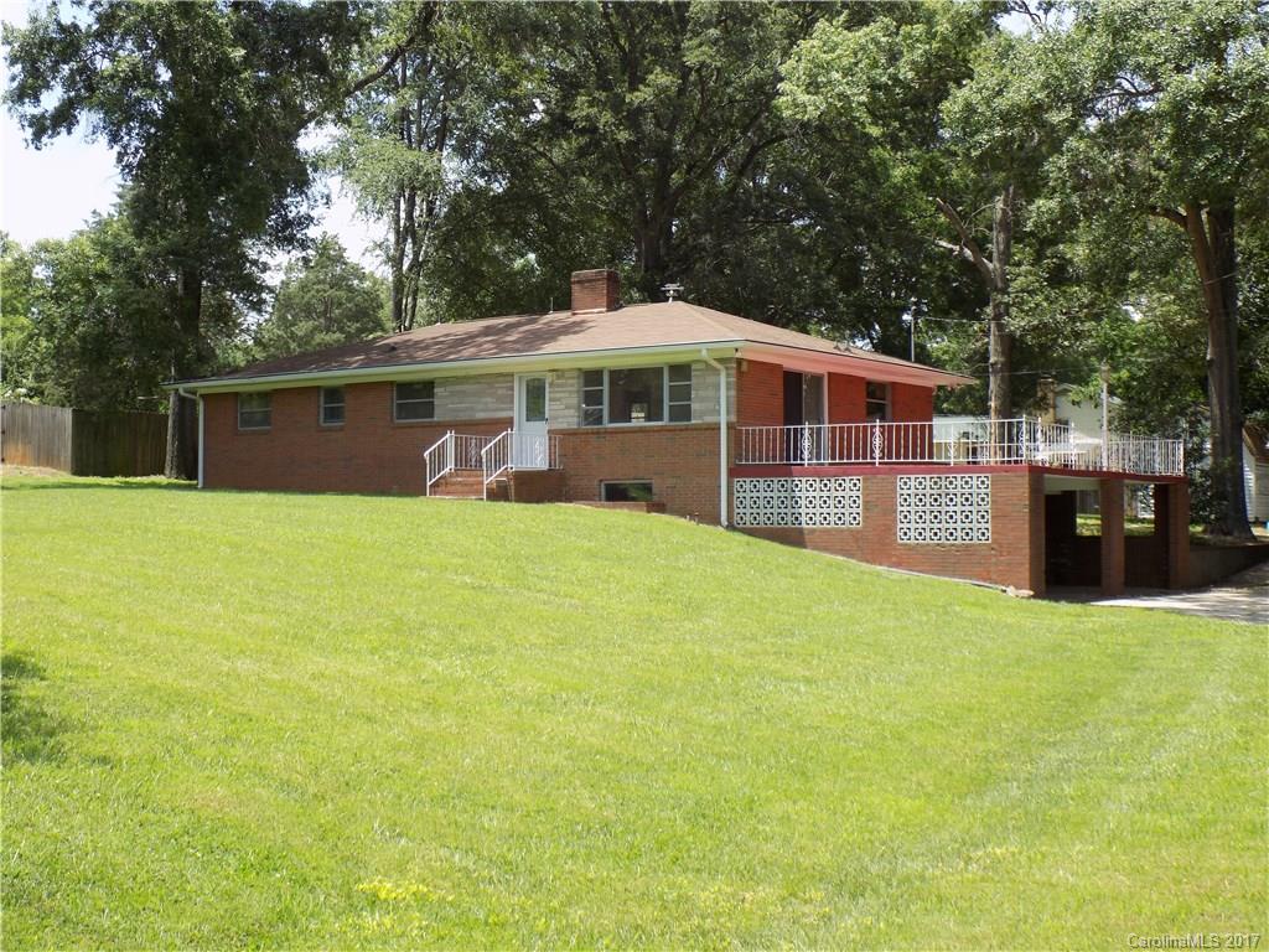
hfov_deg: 41.2
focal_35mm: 46
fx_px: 1686
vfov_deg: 31.5
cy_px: 476
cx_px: 634
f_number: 3.7
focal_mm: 8.1
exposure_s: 1/250
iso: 80
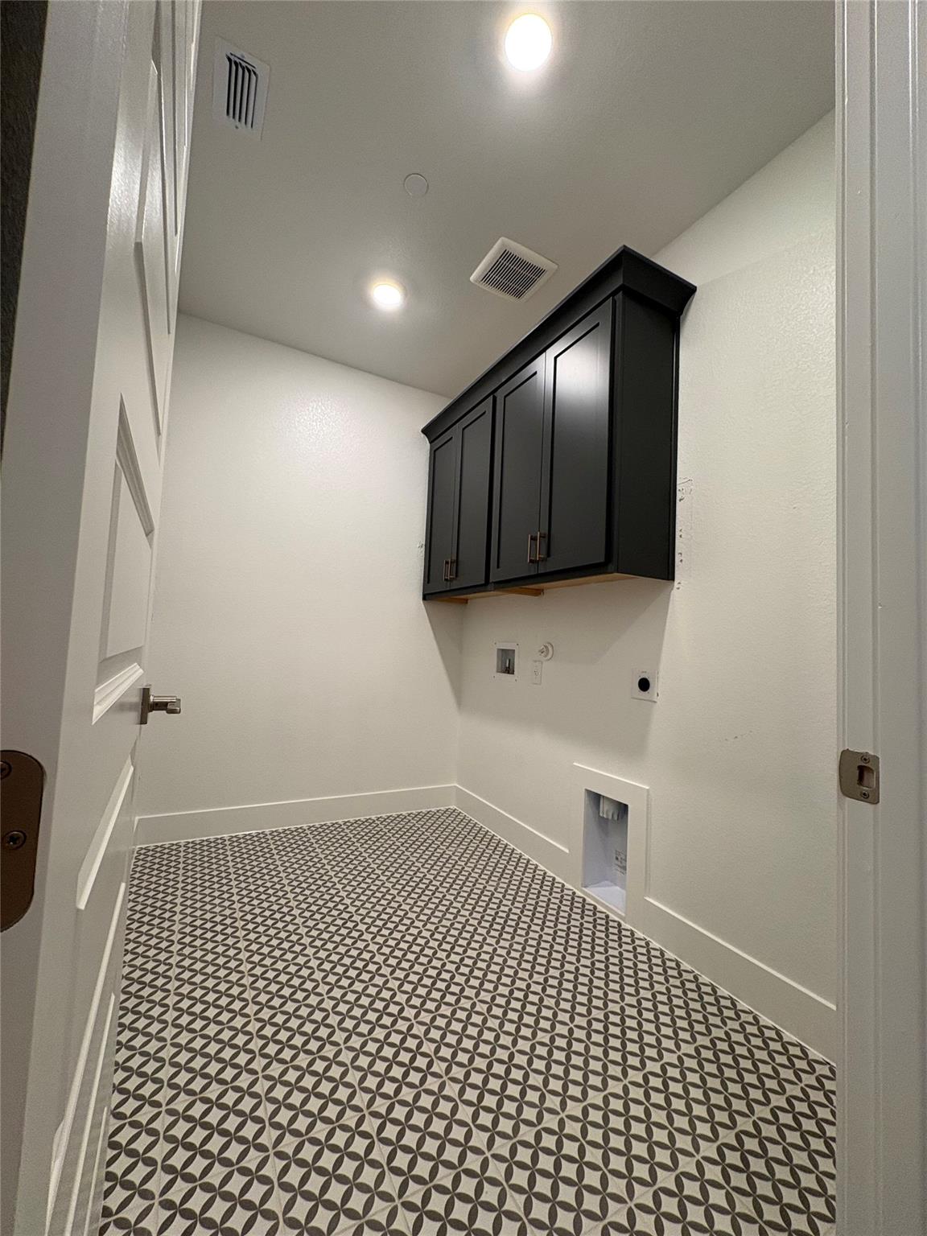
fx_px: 500
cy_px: 618
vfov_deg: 102.1
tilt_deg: +4.6
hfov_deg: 85.7
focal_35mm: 14
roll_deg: -3.6
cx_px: 464
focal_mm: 2.22
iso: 160
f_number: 2.2
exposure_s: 1/60
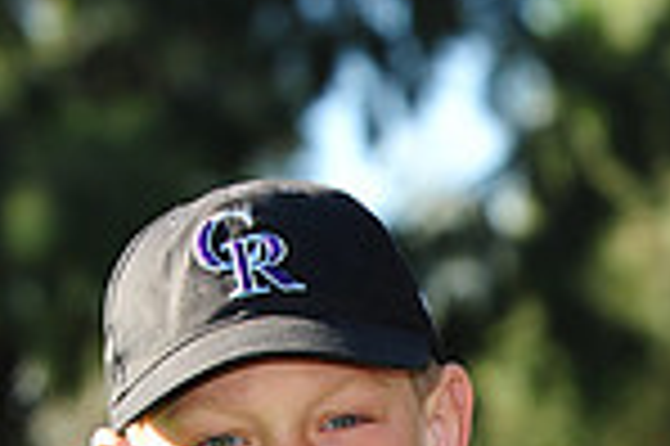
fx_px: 6637
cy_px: 725
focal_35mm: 357
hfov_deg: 5.8
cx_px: 760
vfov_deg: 3.8
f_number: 5.6
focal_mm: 92
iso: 200
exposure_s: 1/320
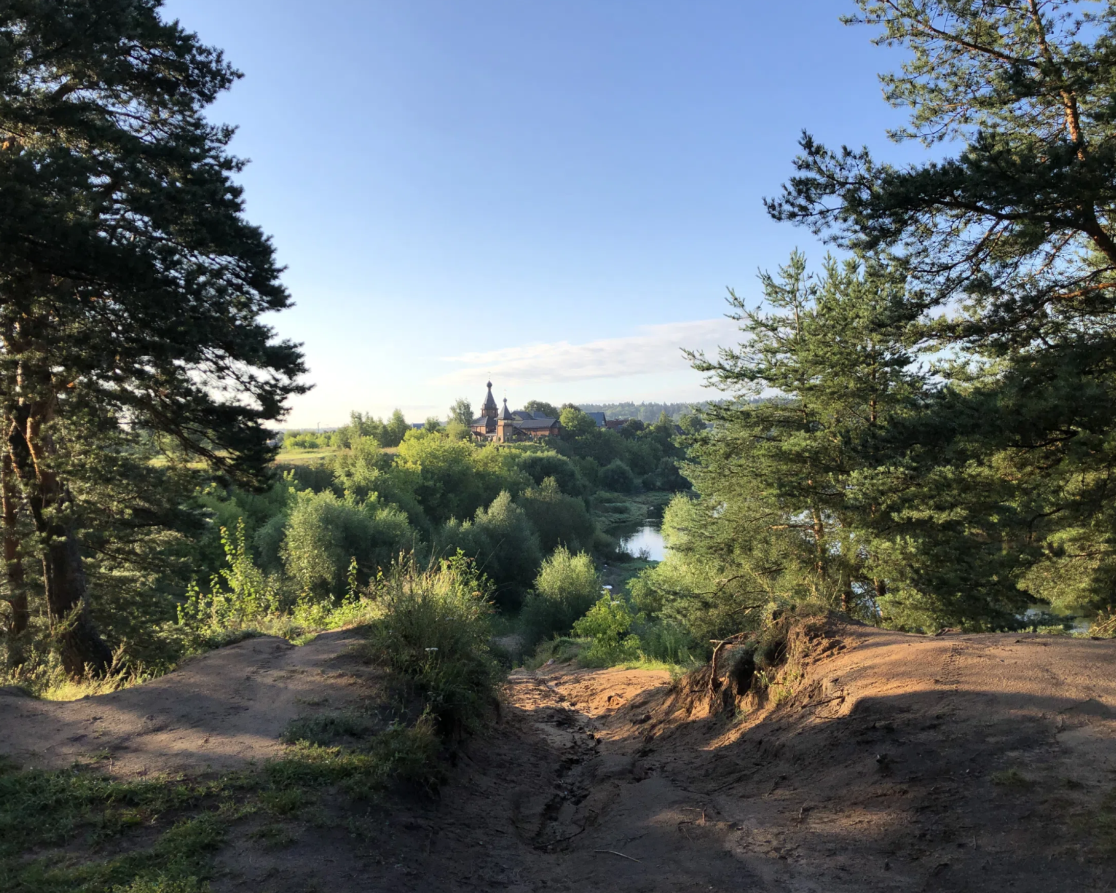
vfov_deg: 48.5
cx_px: 541
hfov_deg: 58.8
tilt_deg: +0.6
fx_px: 991
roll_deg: +0.5
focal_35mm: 30
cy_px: 448
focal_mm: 4
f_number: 1.8
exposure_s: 1/1185
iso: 20
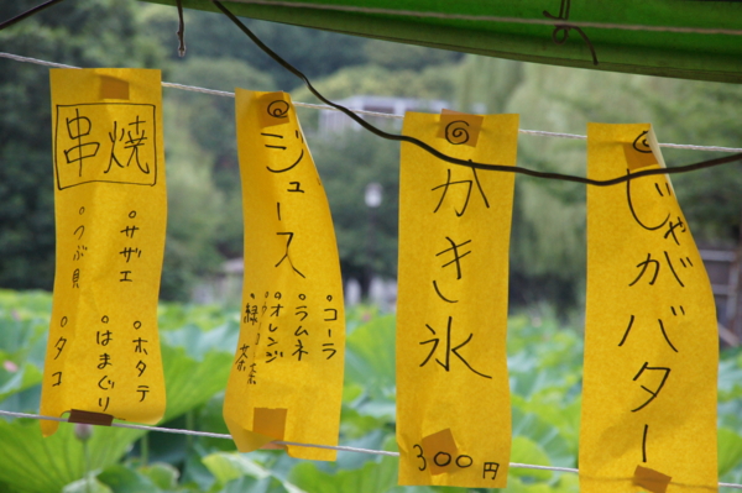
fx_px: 4170
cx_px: 371
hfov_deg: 10.2
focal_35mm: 202
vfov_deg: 6.8
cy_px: 246
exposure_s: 1/200
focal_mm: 135
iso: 1600
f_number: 8
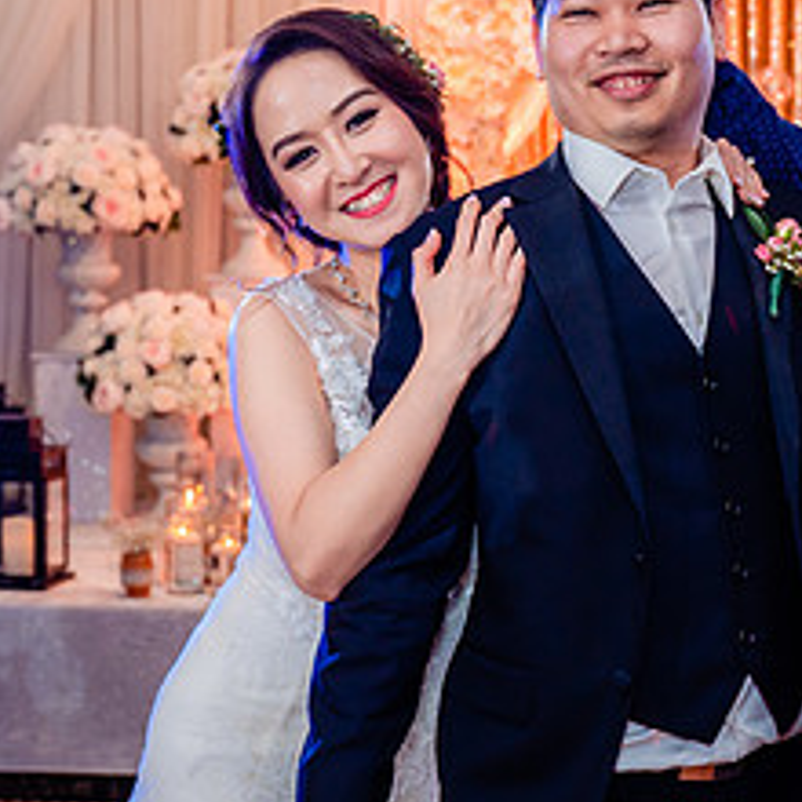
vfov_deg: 24.3
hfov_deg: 23.9
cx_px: 650
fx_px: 1861
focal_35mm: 71
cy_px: 305
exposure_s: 1/160
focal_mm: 28
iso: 1000
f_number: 3.5
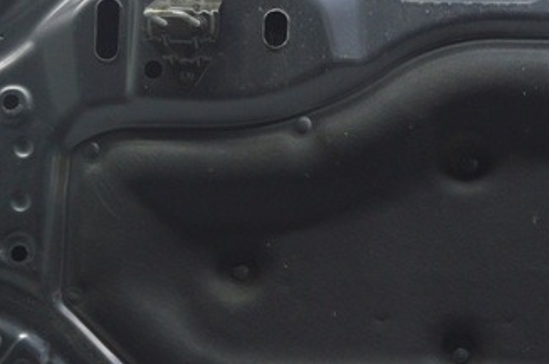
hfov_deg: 21.4
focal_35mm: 94
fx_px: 1431
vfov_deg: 14.5
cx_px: 465
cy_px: 266
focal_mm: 20
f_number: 5.6
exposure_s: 1/20
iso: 400
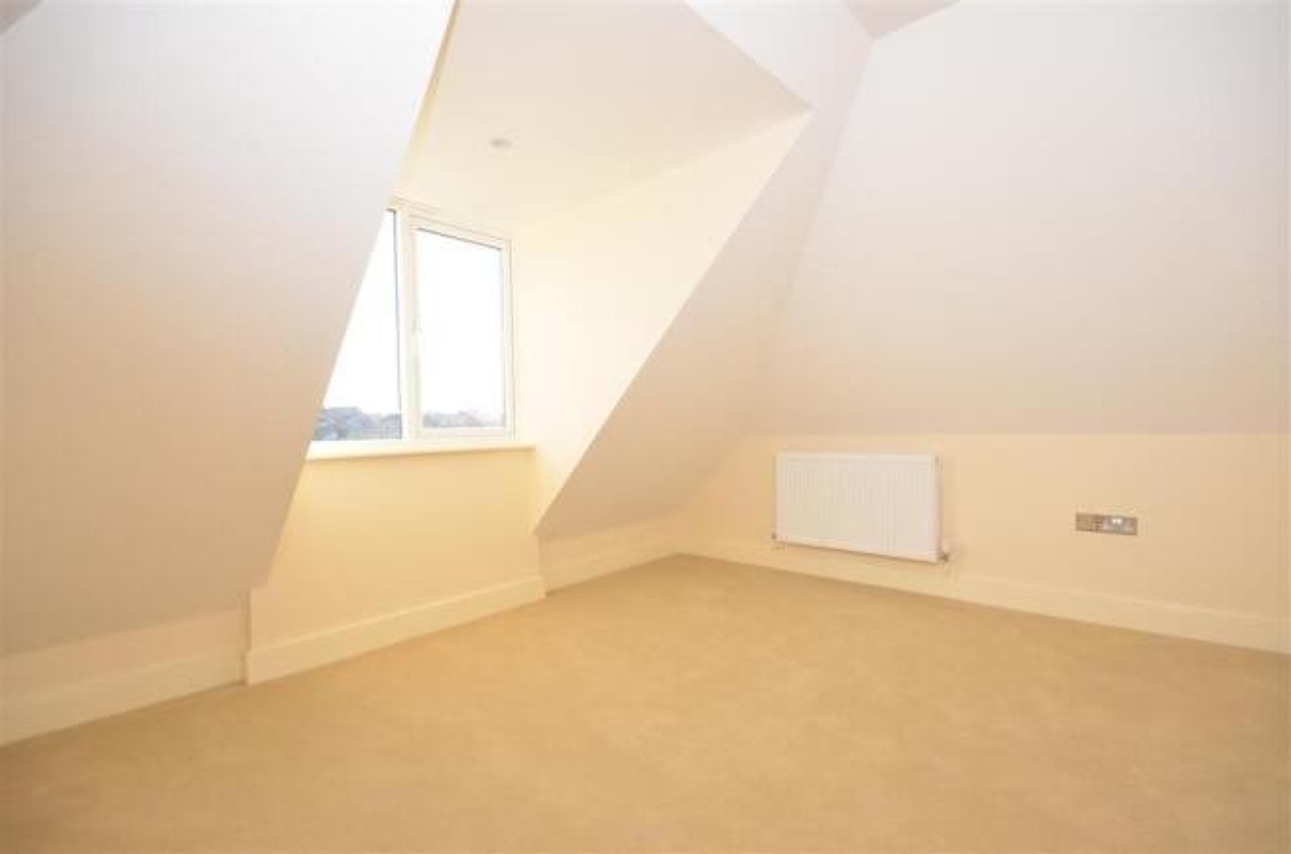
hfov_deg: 95.1
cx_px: 646
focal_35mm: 16
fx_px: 590
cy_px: 427
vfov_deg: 71.8
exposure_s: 1/200
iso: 640
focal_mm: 11
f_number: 9
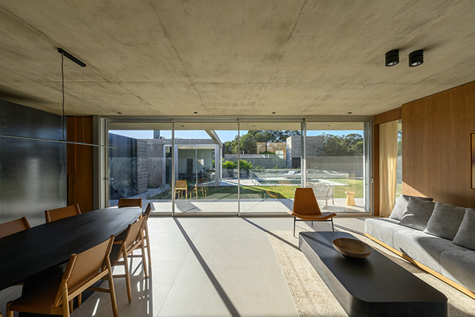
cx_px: 238
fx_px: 185
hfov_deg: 104.2
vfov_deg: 81.2
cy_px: 158
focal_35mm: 14
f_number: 11
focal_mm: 14
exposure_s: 1/250
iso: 80
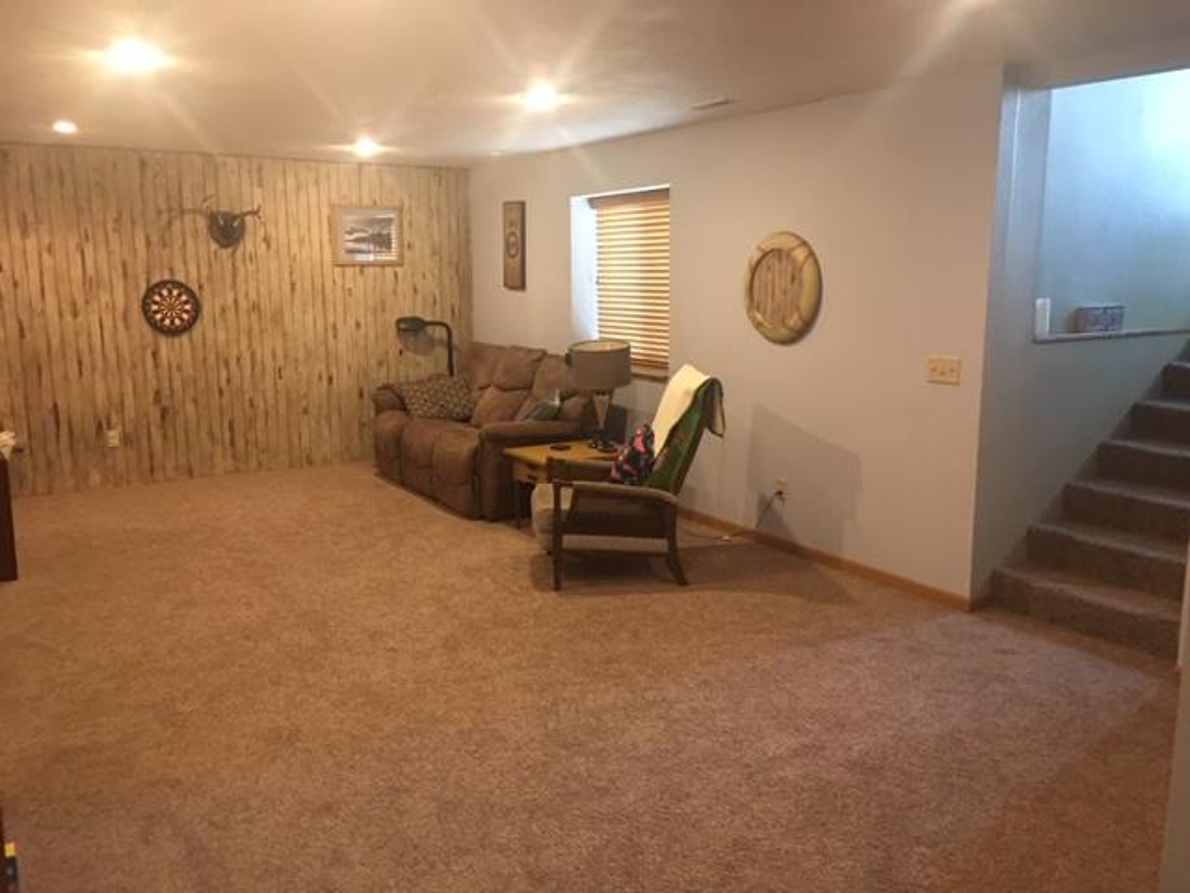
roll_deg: +1.0
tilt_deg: -7.9
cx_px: 595
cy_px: 446
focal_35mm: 29
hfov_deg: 61.7
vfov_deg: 48.2
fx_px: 997
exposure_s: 1/10
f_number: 2.2
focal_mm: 4.15
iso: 80
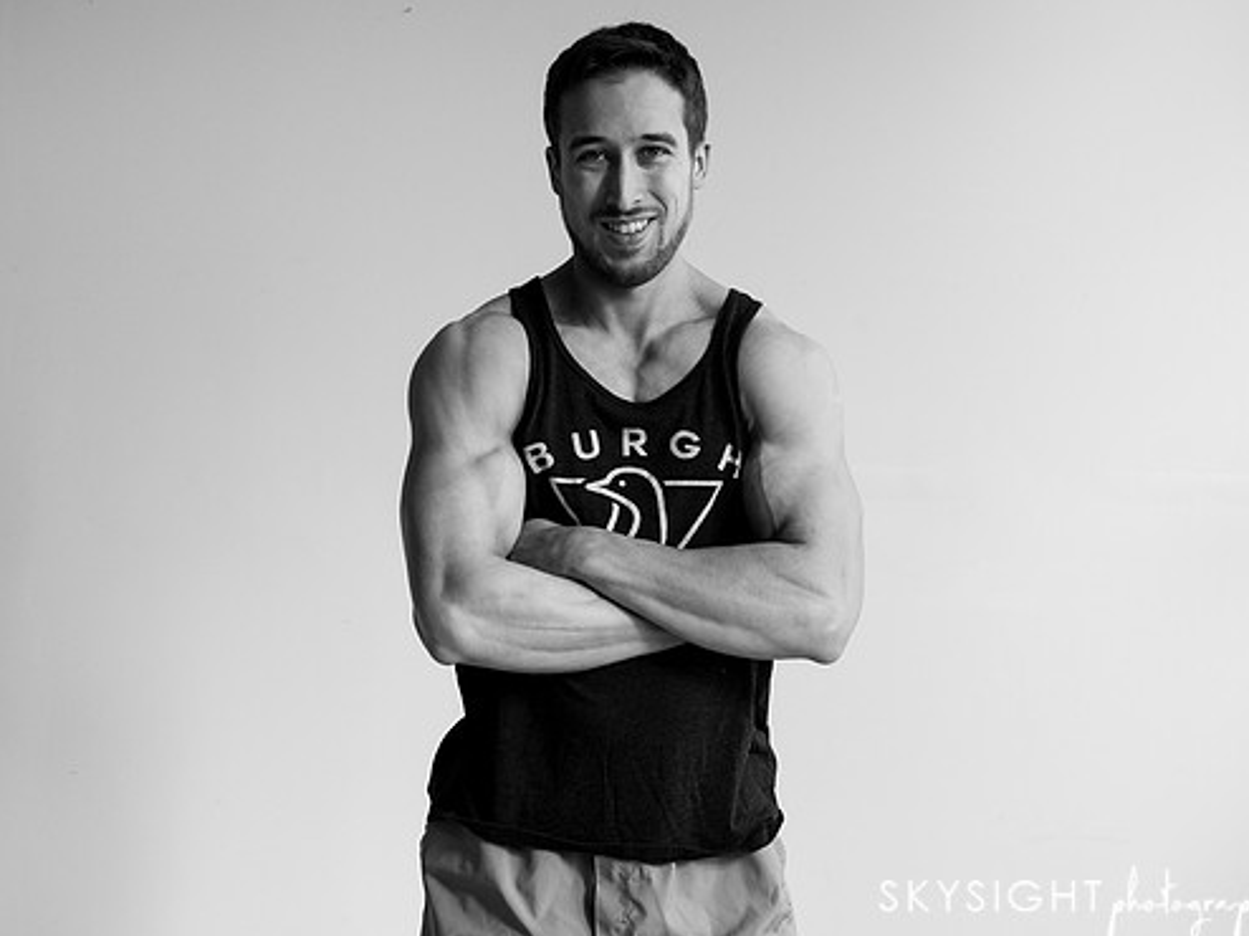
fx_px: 3065
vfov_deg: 17.3
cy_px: 434
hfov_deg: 23.0
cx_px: 589
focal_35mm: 85
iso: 2000
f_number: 7.1
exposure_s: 1/640
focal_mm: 70
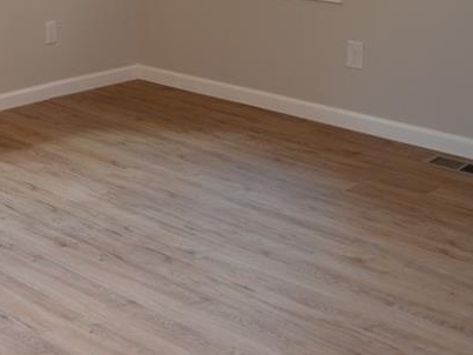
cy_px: 45
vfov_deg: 21.8
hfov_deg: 26.5
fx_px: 902
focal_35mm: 66
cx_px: -80
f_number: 3.5
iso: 400
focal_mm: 18
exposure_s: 1/25
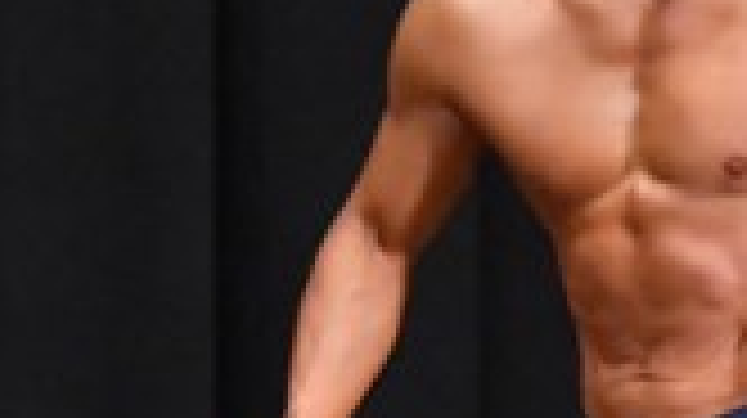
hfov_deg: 2.0
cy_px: 634
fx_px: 20976
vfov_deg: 1.1
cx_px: 1159
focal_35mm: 1060
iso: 8000
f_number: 5.6
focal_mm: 145
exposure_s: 1/400
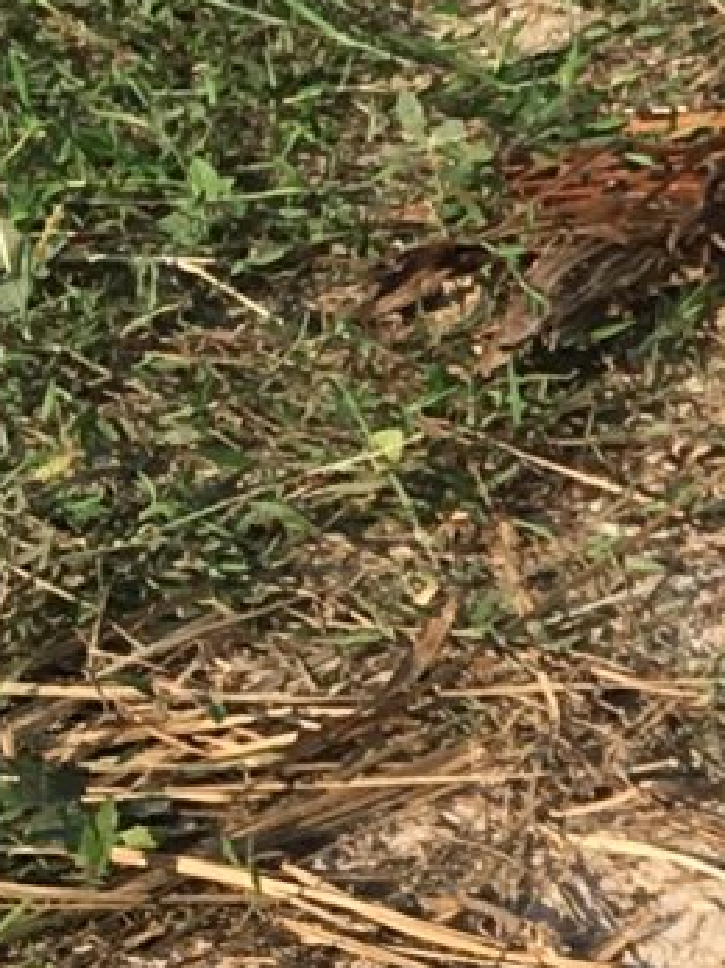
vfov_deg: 8.9
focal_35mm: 214
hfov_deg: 6.4
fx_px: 5980
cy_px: 1643
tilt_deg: -35.6
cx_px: 2019
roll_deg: -5.5
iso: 25
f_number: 2.2
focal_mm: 4.15
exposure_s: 1/1068
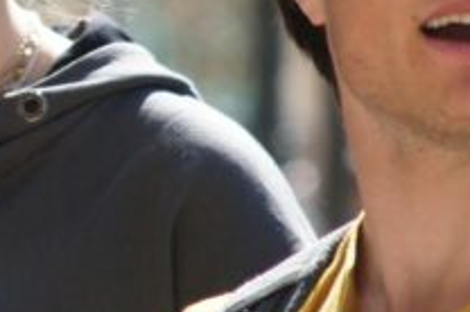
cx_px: -282
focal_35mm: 1478
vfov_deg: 0.9
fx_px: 19266
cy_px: -47
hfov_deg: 1.4
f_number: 4
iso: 640
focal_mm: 200
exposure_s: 1/2000
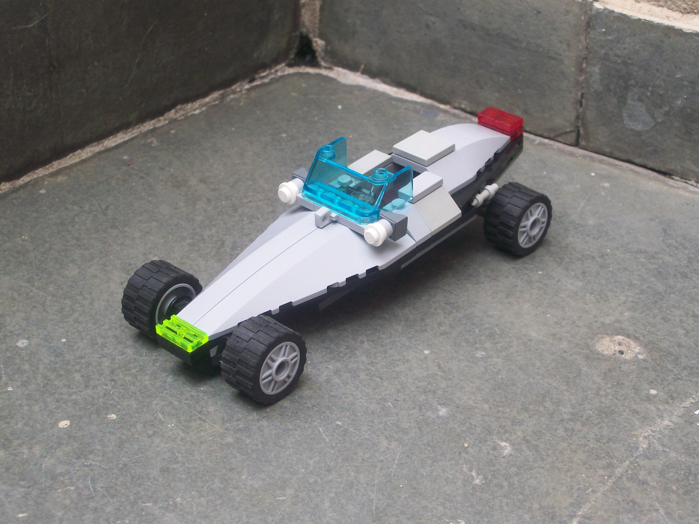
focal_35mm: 70
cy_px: 262
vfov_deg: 21.0
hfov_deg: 27.8
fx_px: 1414
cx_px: 350
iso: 80
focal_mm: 11.6
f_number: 3.8
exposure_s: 1/107
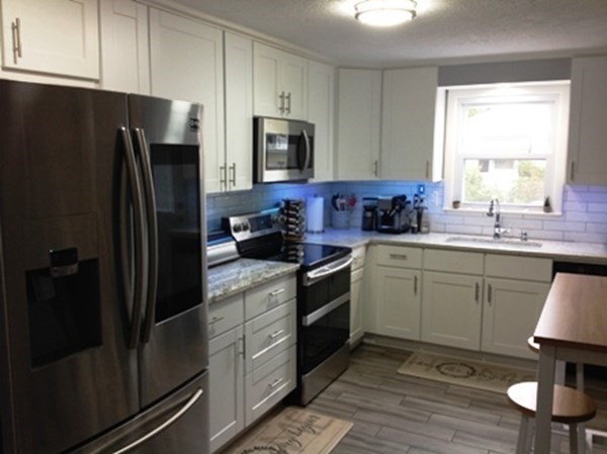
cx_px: 304
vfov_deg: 40.6
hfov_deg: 52.7
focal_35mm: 35
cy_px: 227
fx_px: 613
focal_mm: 4.28
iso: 50
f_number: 2.4
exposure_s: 1/20
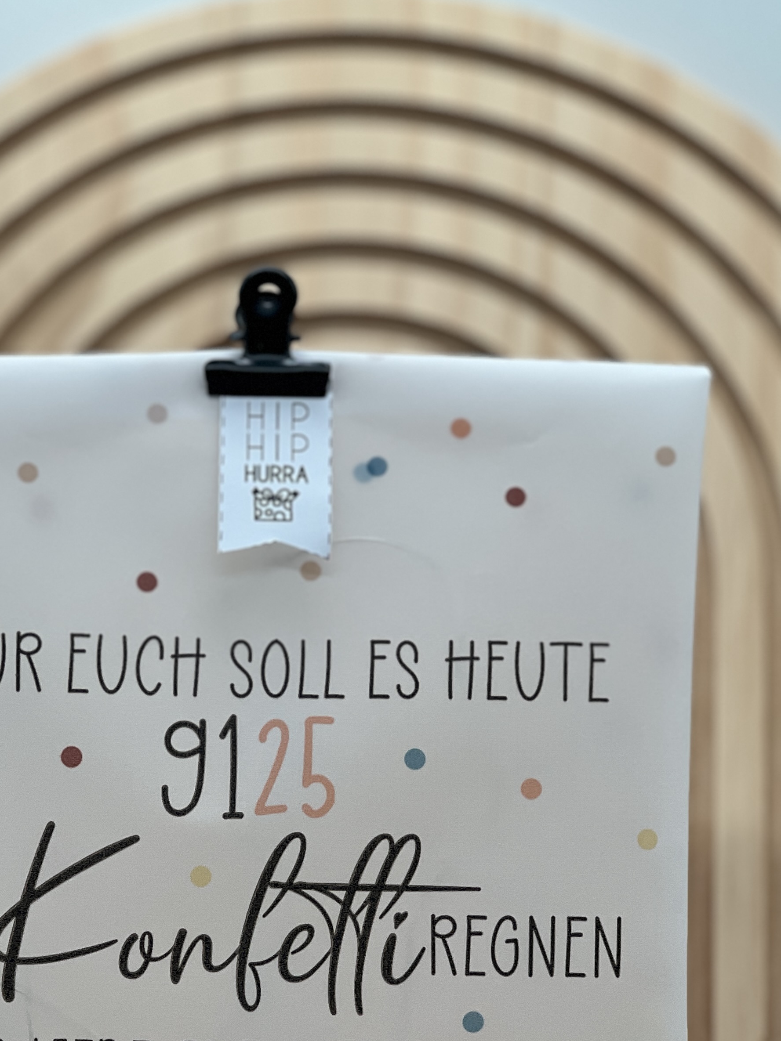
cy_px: 750
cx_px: 278
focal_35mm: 131
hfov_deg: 11.3
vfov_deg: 15.0
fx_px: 3942
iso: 25
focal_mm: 9
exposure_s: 1/121
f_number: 2.8
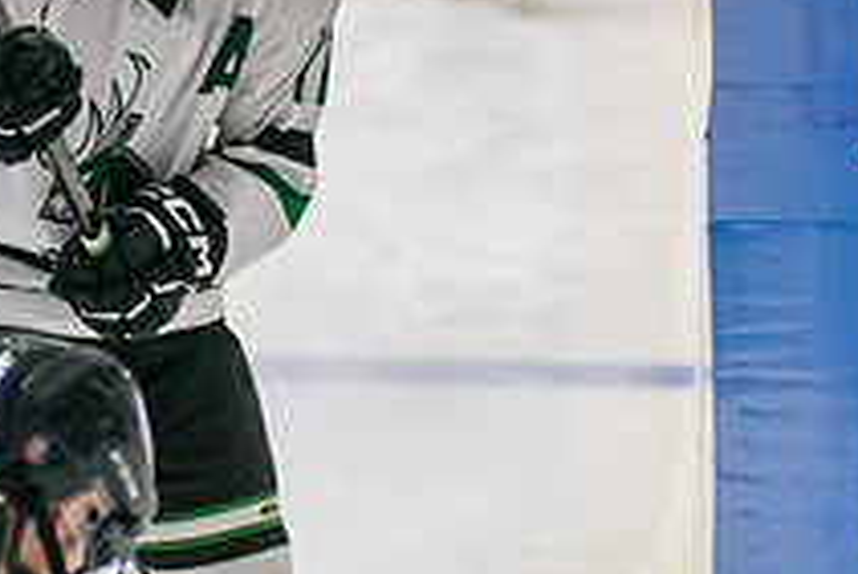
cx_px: 177
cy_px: 236
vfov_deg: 3.3
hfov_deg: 4.9
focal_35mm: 417
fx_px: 9945
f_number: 3.2
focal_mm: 120
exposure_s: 1/1000
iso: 2000
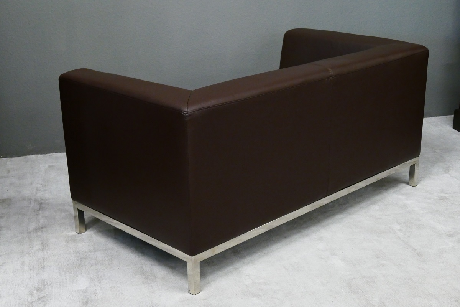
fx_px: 703
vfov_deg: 24.6
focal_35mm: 55
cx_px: 230
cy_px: 154
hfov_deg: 36.2
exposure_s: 1/40
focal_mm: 20.23
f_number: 3.4
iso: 1600
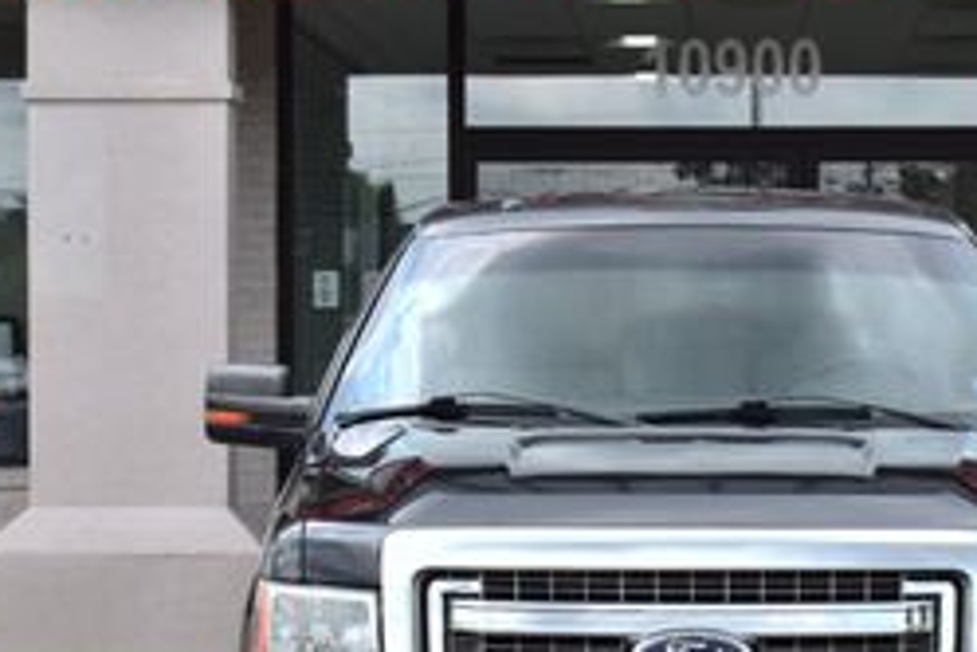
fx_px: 3237
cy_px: 463
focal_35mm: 119
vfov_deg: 11.5
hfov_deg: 17.1
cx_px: 698
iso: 400
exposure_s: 1/500
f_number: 11
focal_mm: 31
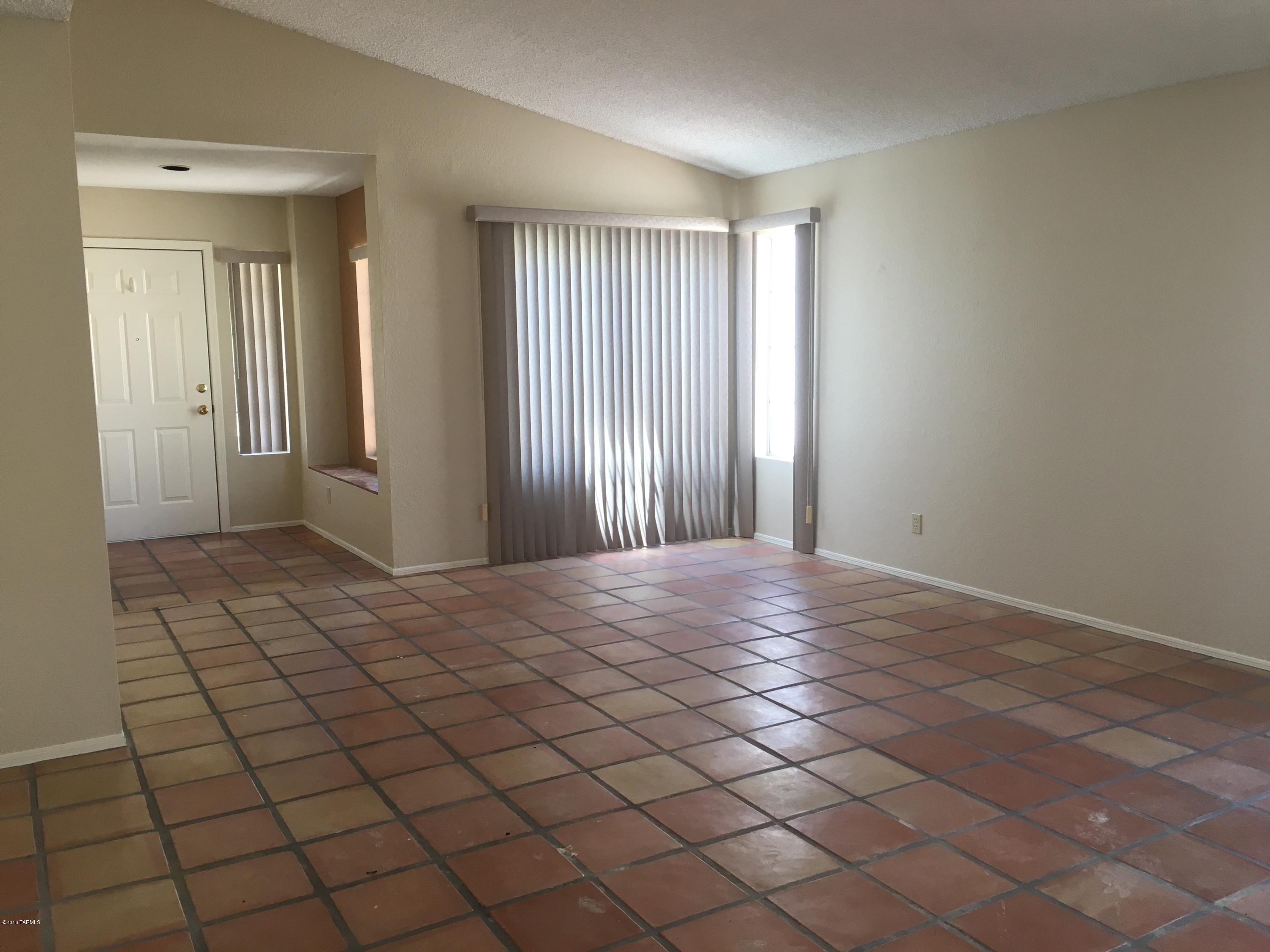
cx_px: 635
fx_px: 1064
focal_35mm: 29
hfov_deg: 61.7
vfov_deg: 48.2
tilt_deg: -7.7
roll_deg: +0.8
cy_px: 476
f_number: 2.2
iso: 25
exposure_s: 1/30
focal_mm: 4.15
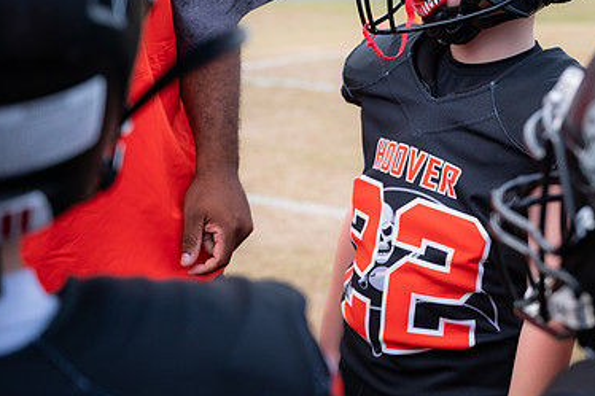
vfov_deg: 17.2
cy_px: 119
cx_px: 457
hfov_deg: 25.3
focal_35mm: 79
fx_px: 1305
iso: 640
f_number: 4
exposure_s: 1/640
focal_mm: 51
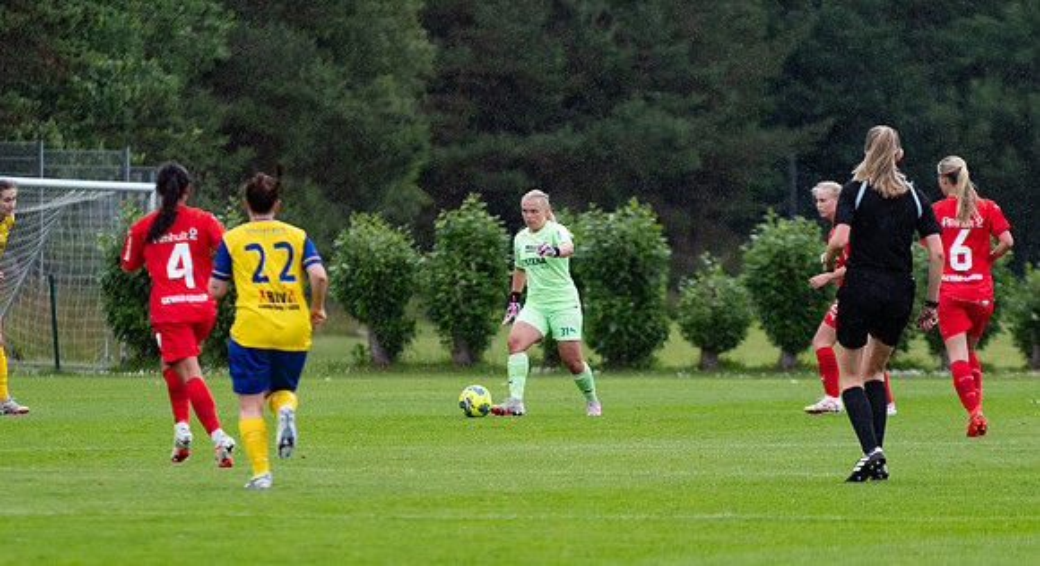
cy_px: 384
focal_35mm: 468
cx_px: 577
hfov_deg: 4.6
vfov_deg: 2.5
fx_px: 12817
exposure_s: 1/1600
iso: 560
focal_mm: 200
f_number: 3.2
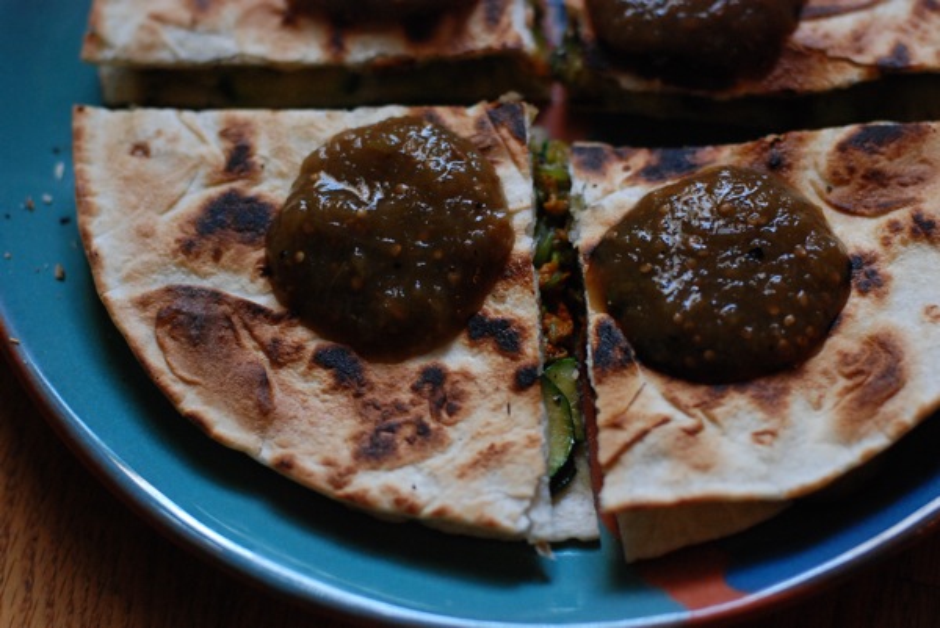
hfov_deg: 27.0
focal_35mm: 75
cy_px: 314
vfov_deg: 18.2
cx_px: 470
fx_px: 1960
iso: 800
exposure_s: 1/100
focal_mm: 50
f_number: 2.8
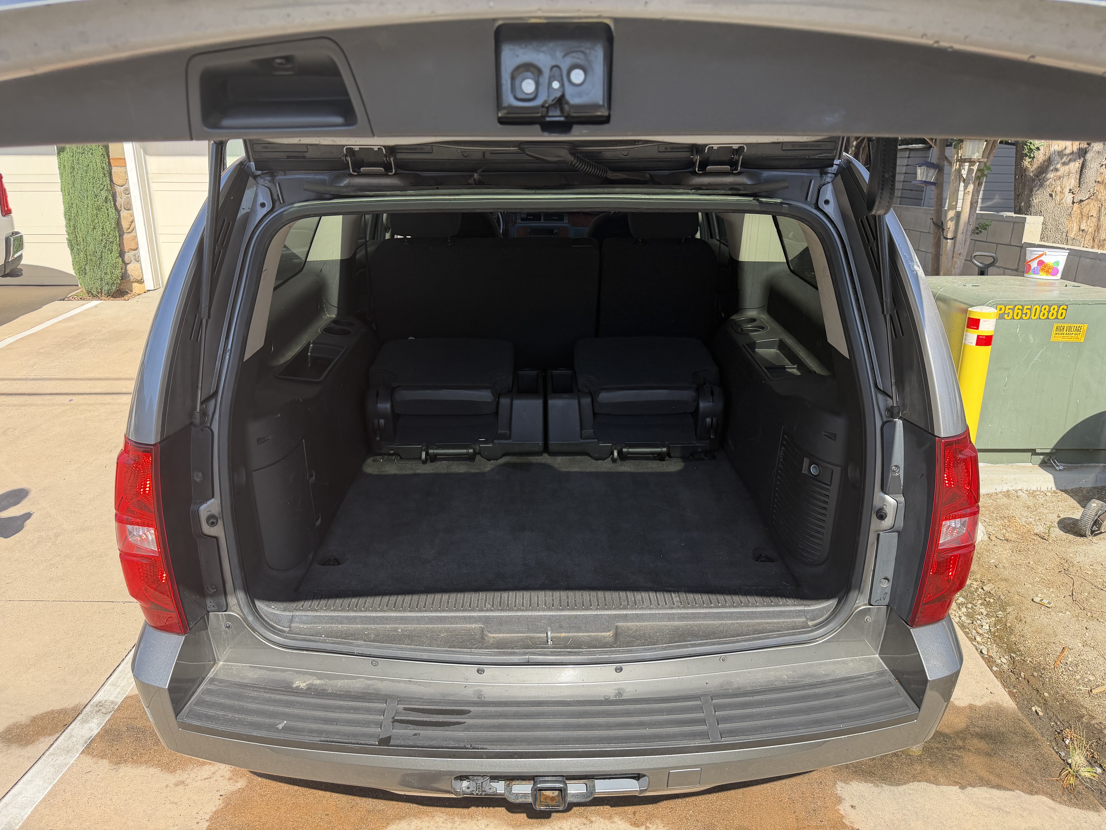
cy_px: 415
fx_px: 767
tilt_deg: -16.2
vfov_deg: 56.8
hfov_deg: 71.6
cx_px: 553
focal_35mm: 24
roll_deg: +1.2
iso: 100
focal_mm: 6.76
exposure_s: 1/1385
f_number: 1.78
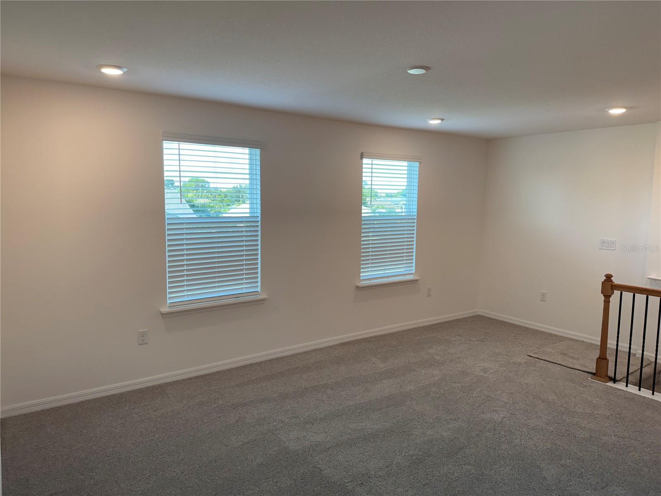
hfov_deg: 71.6
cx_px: 330
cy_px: 248
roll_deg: -1.0
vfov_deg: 56.8
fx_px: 458
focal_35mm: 24
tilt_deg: -5.4
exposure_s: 1/233
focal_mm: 6.76
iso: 100
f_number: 1.78
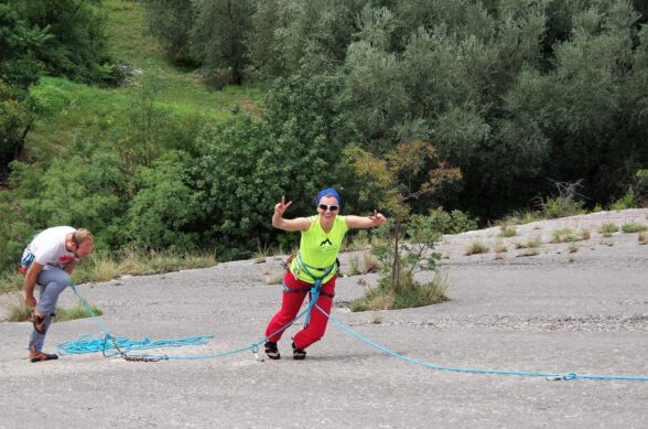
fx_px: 2065
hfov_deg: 17.8
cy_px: 253
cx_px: 300
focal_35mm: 115
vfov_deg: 11.8
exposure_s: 1/500
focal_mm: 60
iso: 100
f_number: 4.5
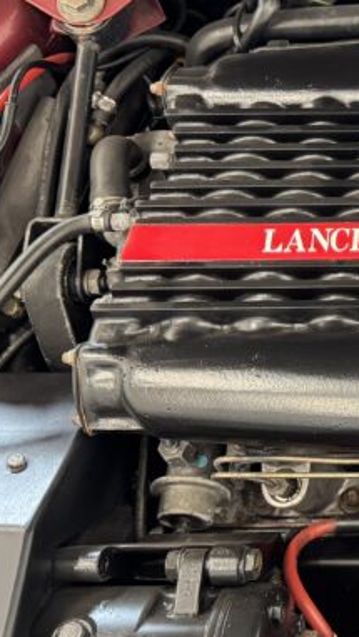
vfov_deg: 30.1
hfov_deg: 15.4
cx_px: 593
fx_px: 1184
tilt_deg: -57.3
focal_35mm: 70
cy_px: 293
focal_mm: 6.76
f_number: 1.78
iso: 500
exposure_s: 1/60
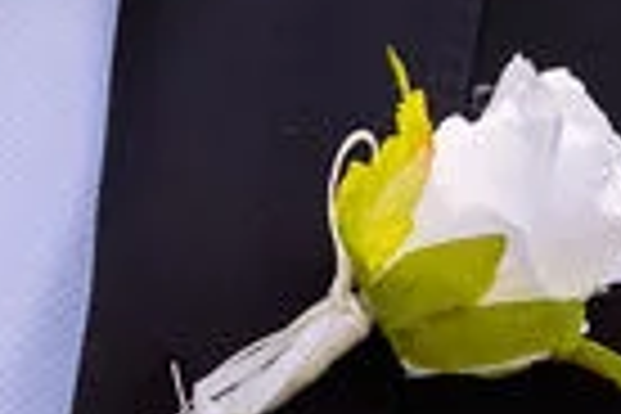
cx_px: -47
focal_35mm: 434
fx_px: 7486
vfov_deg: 3.1
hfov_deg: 4.7
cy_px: -763
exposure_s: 1/400
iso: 100
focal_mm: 56
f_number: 4
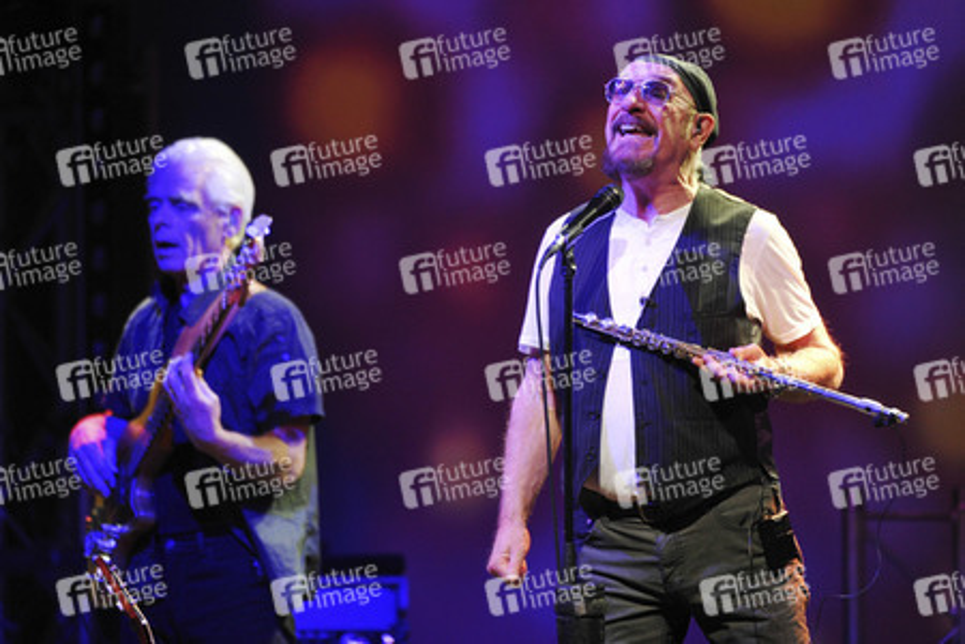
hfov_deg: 4.1
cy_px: 322
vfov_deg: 2.7
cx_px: 482
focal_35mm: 500
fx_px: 13402
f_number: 4
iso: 1600
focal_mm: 500
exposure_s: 1/200
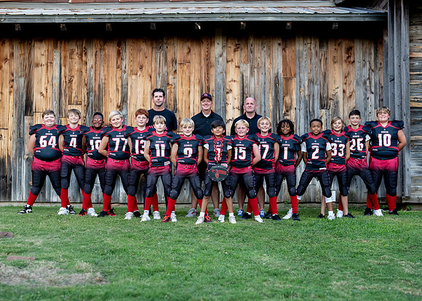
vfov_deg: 24.6
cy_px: 164
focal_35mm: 58
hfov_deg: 34.0
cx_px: 217
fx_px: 689
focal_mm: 50
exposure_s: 1/1250
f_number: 1.8
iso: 400
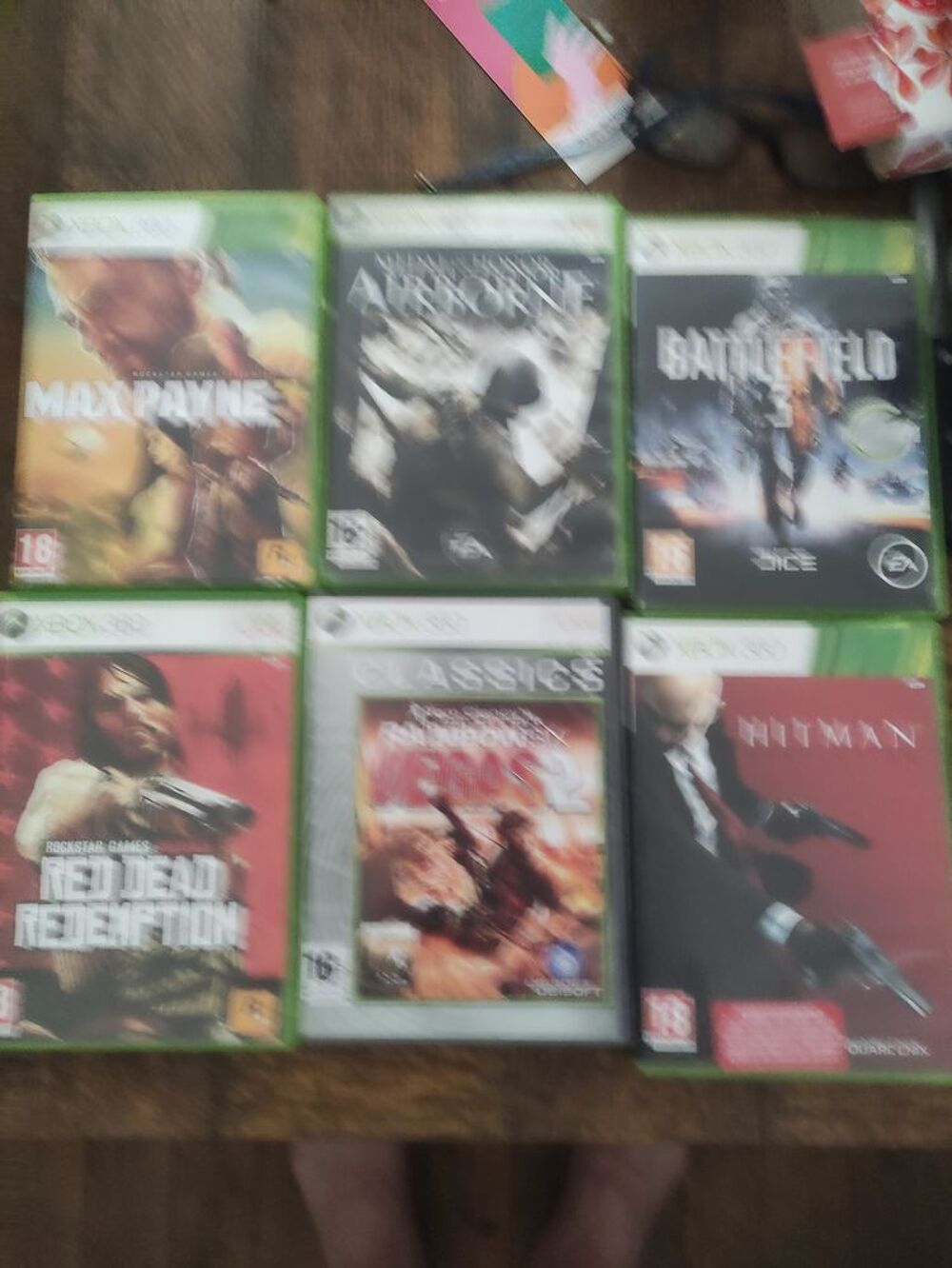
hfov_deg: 54.9
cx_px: 476
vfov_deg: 69.4
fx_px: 916
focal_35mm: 25
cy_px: 634
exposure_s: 1/20
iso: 2103
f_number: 1.89
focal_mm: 5.43
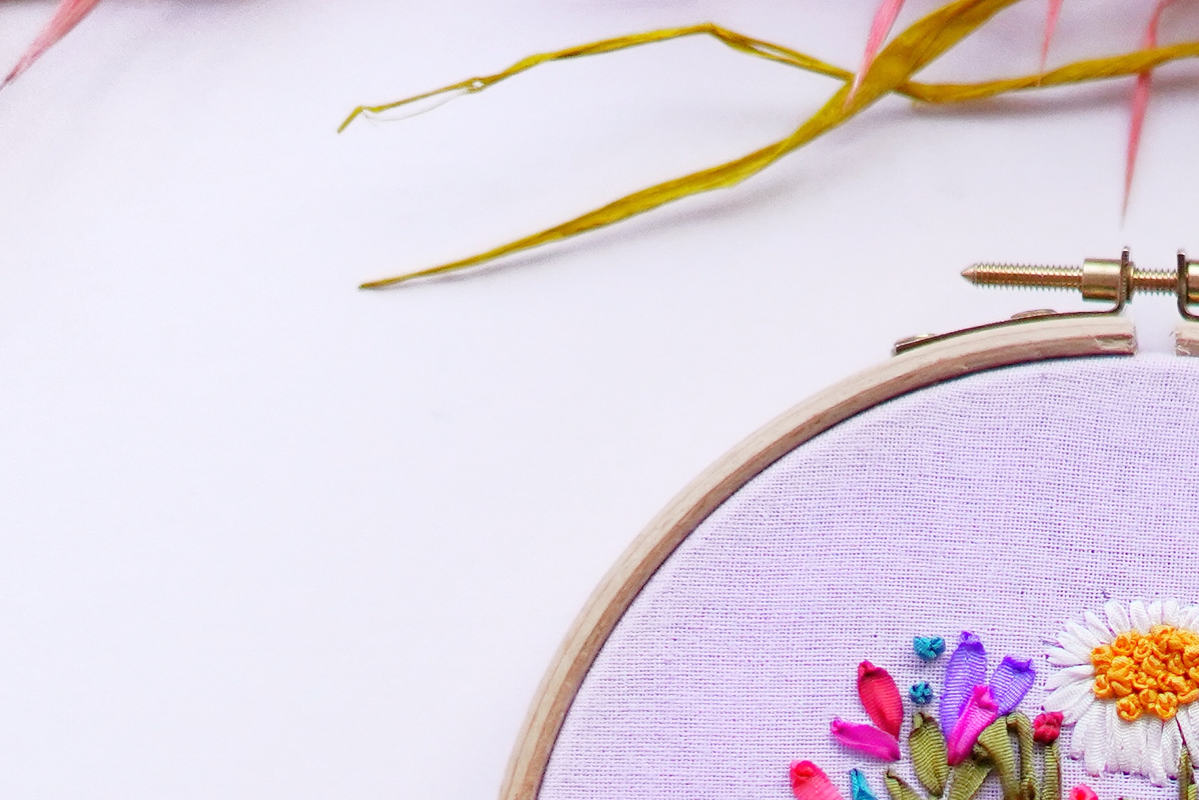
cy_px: 631
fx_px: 5761
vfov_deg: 7.9
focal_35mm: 173
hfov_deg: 11.7
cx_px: 1305
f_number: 1.8
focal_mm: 50
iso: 1250
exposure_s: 1/8000
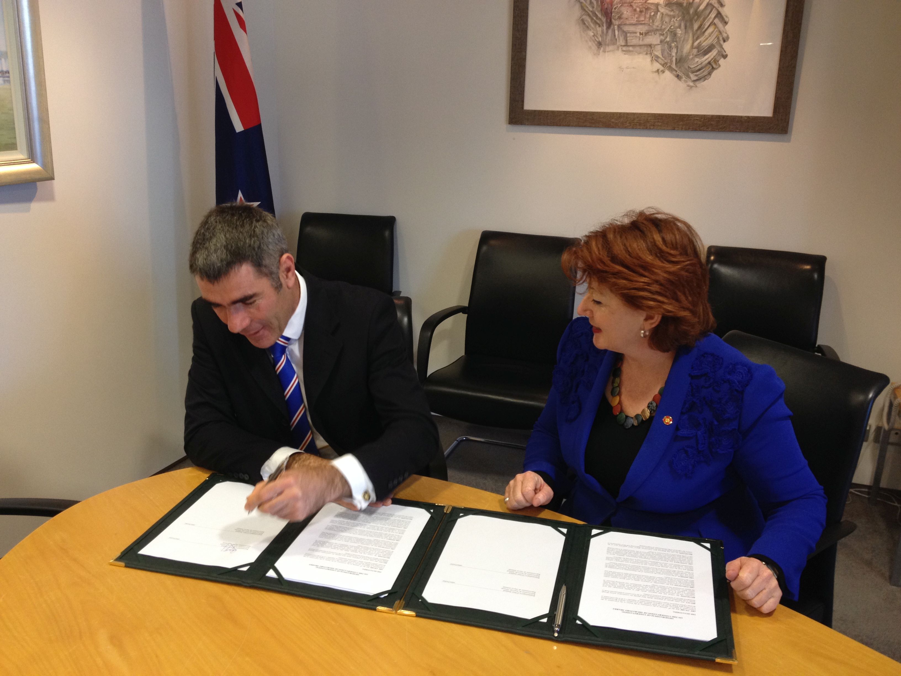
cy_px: 338
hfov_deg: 52.6
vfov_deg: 40.7
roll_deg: -3.0
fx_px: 911
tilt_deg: -17.2
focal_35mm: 35
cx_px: 450
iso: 100
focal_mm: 4.28
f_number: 2.4
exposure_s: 1/20
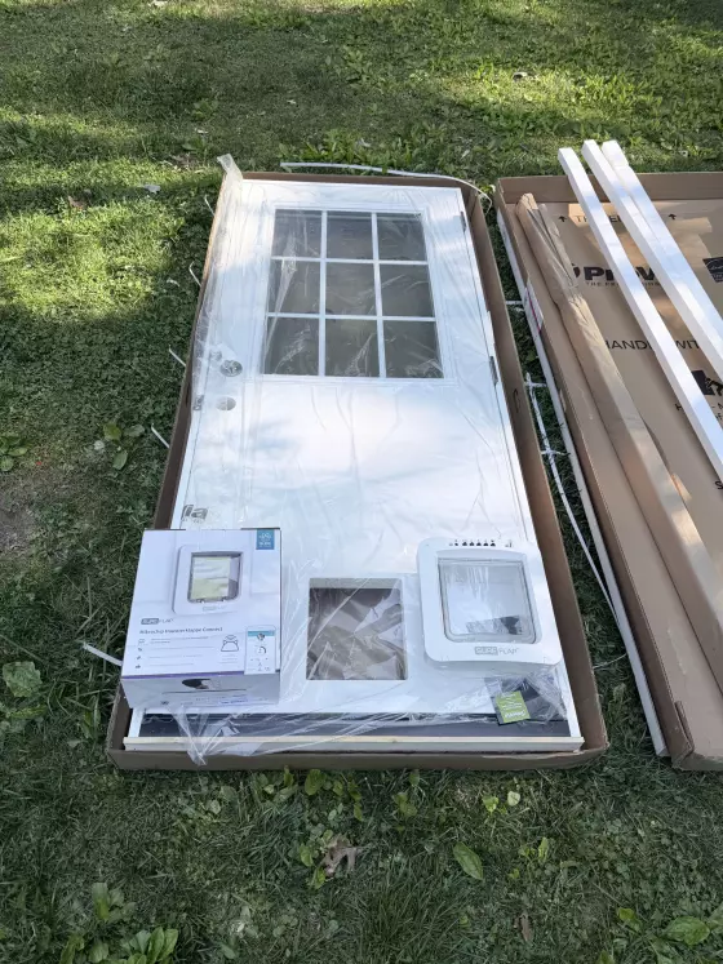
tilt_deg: -53.5
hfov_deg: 56.8
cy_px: 482
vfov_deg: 71.6
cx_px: 362
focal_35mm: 24
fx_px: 669
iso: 80
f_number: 1.78
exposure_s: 1/593
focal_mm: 6.76
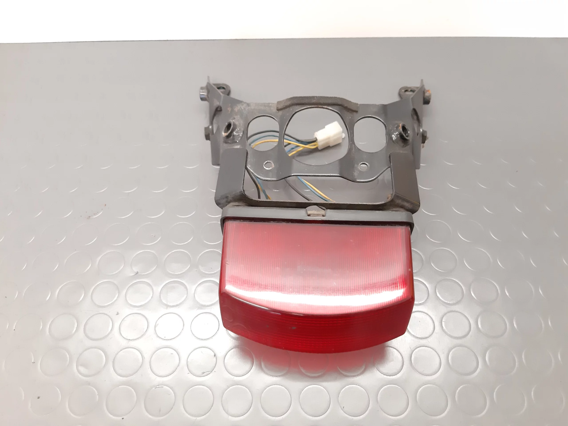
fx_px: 443
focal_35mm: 27
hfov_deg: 65.3
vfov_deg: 51.4
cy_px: 213
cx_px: 284
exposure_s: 1/25
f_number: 1.7
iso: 400
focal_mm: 3.93
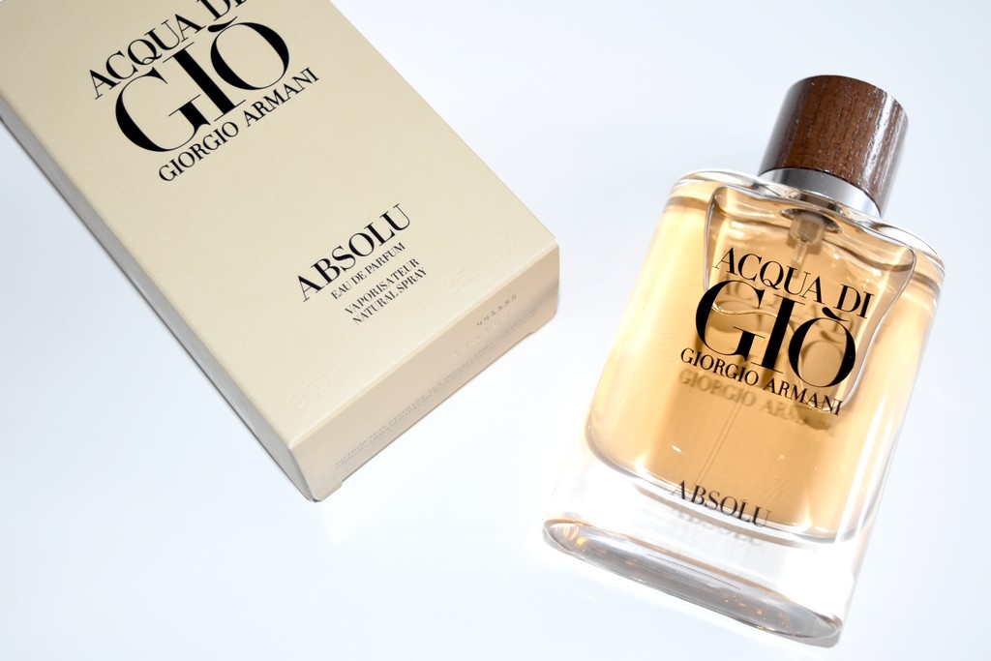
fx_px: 1445
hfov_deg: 37.8
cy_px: 330
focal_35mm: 52
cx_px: 496
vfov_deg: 25.8
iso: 800
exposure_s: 1/100
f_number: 5
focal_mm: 35
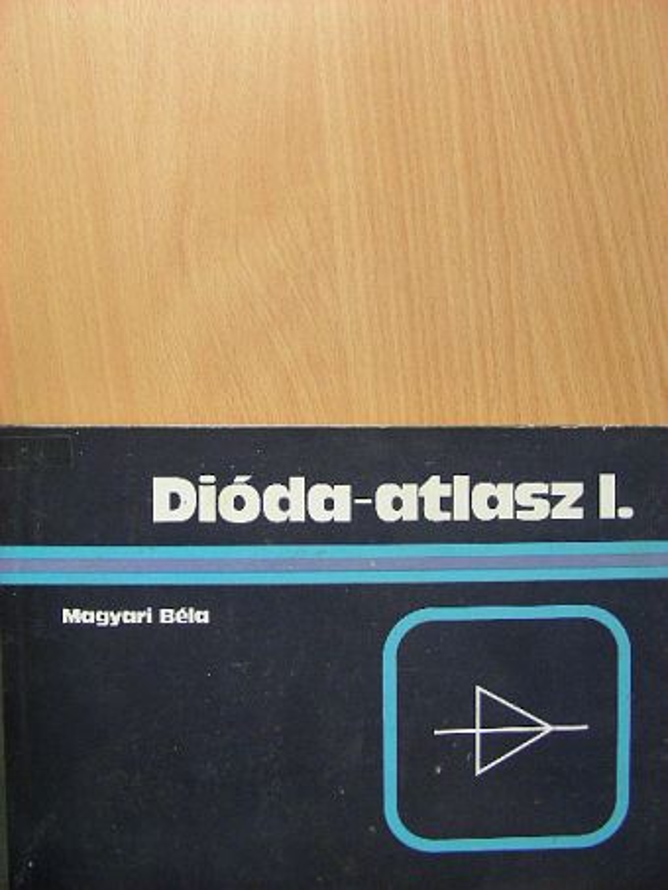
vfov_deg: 45.8
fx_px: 1054
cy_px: 445
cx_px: 334
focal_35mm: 41
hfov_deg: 35.2
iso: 200
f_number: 3.5
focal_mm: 6.8
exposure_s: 1/65.6
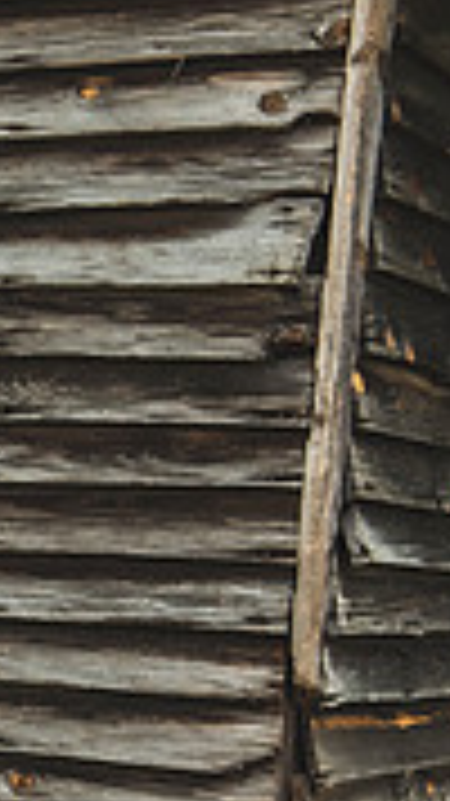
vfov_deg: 14.2
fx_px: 3185
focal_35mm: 150
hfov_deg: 7.3
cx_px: -810
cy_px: 704
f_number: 5.6
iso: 250
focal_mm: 44
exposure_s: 1/200
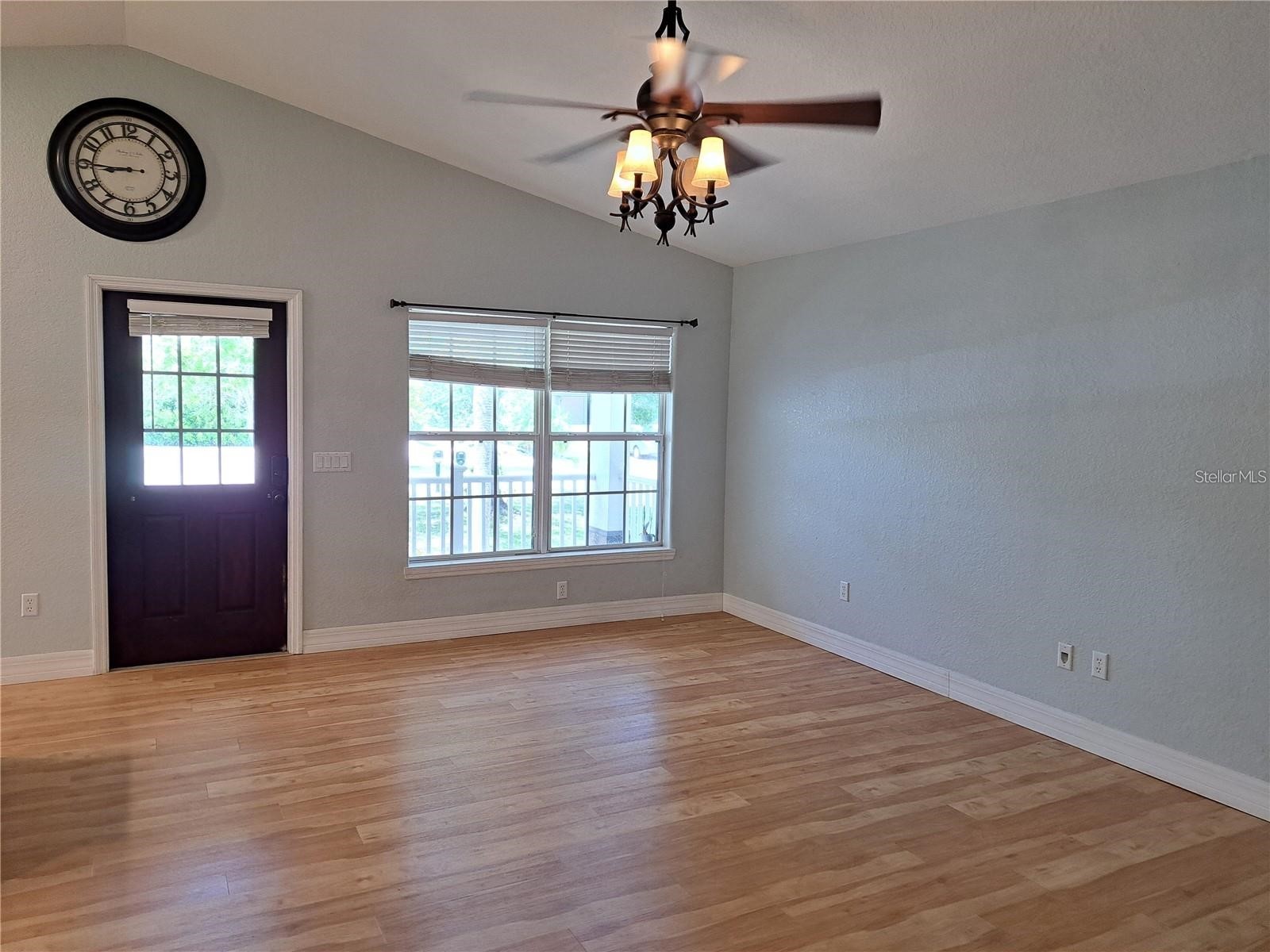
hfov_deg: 71.6
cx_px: 635
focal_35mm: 24
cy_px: 476
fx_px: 881
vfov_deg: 56.8
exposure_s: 1/60
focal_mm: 5.23
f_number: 1.8
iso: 100
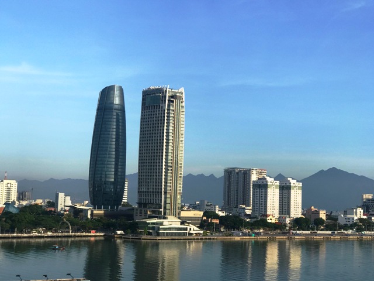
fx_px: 616
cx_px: 187
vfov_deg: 25.7
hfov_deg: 33.8
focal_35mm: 57
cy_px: 140
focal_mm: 6.6
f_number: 2.8
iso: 20
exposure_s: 1/515
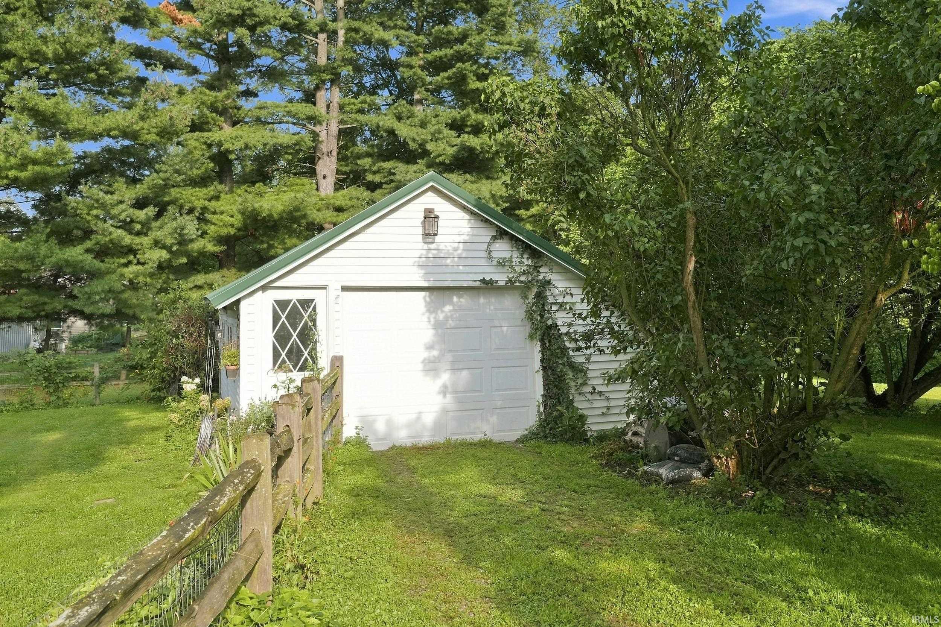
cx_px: 470
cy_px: 314
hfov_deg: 61.9
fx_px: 784
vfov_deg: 43.6
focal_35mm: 30
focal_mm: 20
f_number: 4
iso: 800
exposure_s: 1/2000
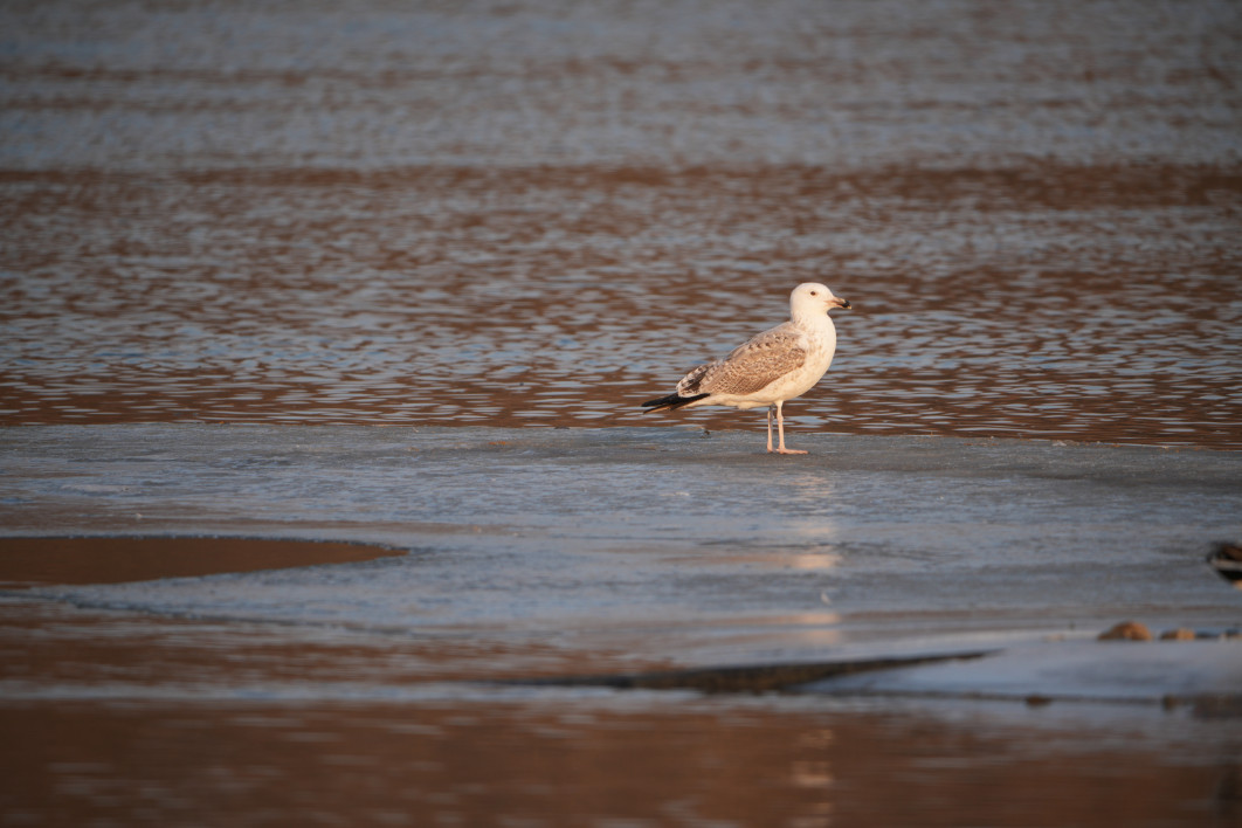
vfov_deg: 1.7
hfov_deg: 2.6
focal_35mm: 800
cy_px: 414
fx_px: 27598
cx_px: 621
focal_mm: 800
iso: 250
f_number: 8
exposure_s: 1/250
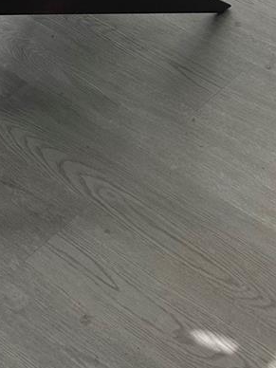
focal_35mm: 95
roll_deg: -1.9
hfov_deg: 15.5
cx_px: 80
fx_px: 1010
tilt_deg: -14.2
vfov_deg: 16.4
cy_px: -339
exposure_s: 1/121
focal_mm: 6.86
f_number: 1.78
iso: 80
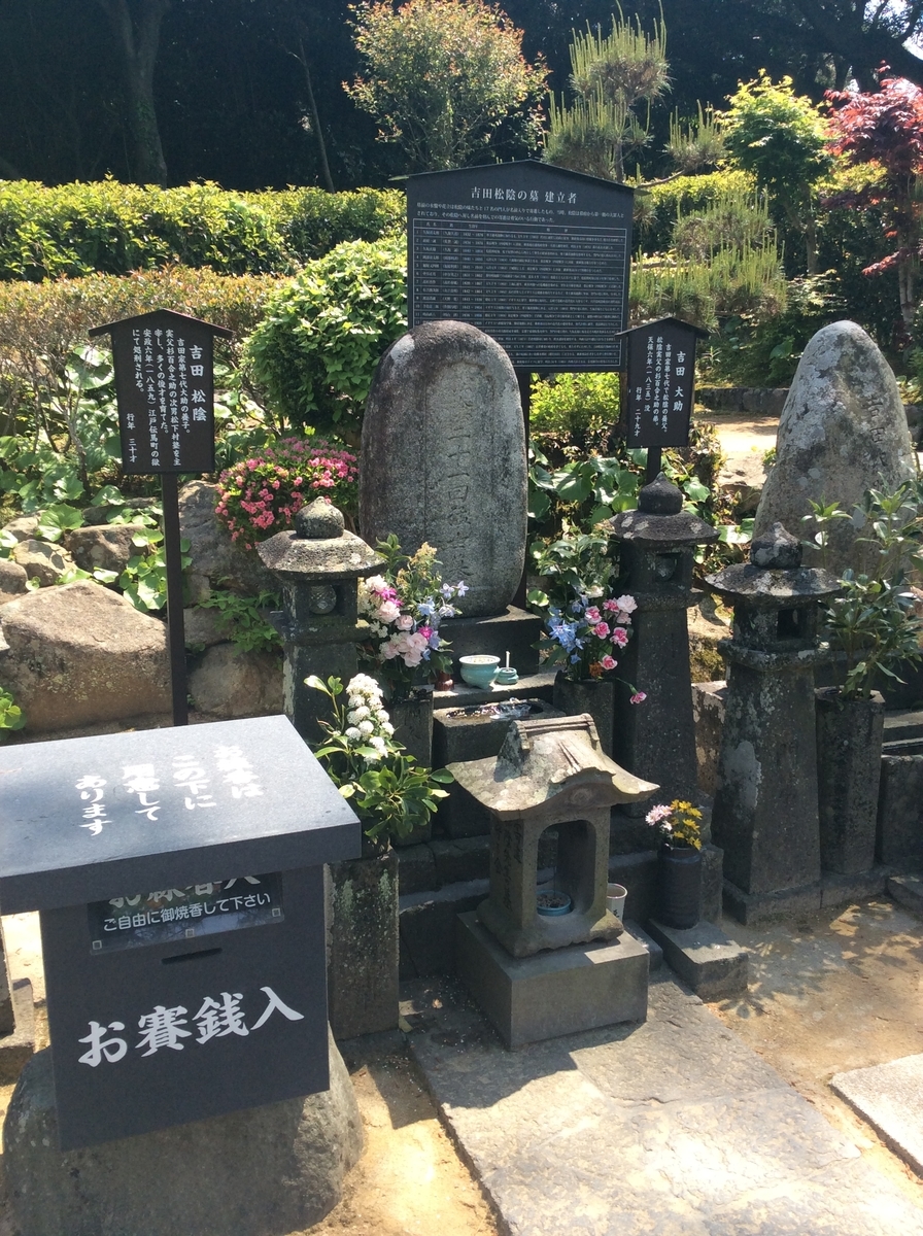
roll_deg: +0.6
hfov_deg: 44.0
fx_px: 1141
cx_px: 462
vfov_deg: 56.9
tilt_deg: -12.5
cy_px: 618
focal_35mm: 32
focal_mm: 3.3
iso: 32
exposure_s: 1/417
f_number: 2.4
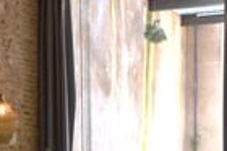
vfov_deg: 11.1
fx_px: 731
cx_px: 65
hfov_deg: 17.6
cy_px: 257
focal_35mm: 116
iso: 400
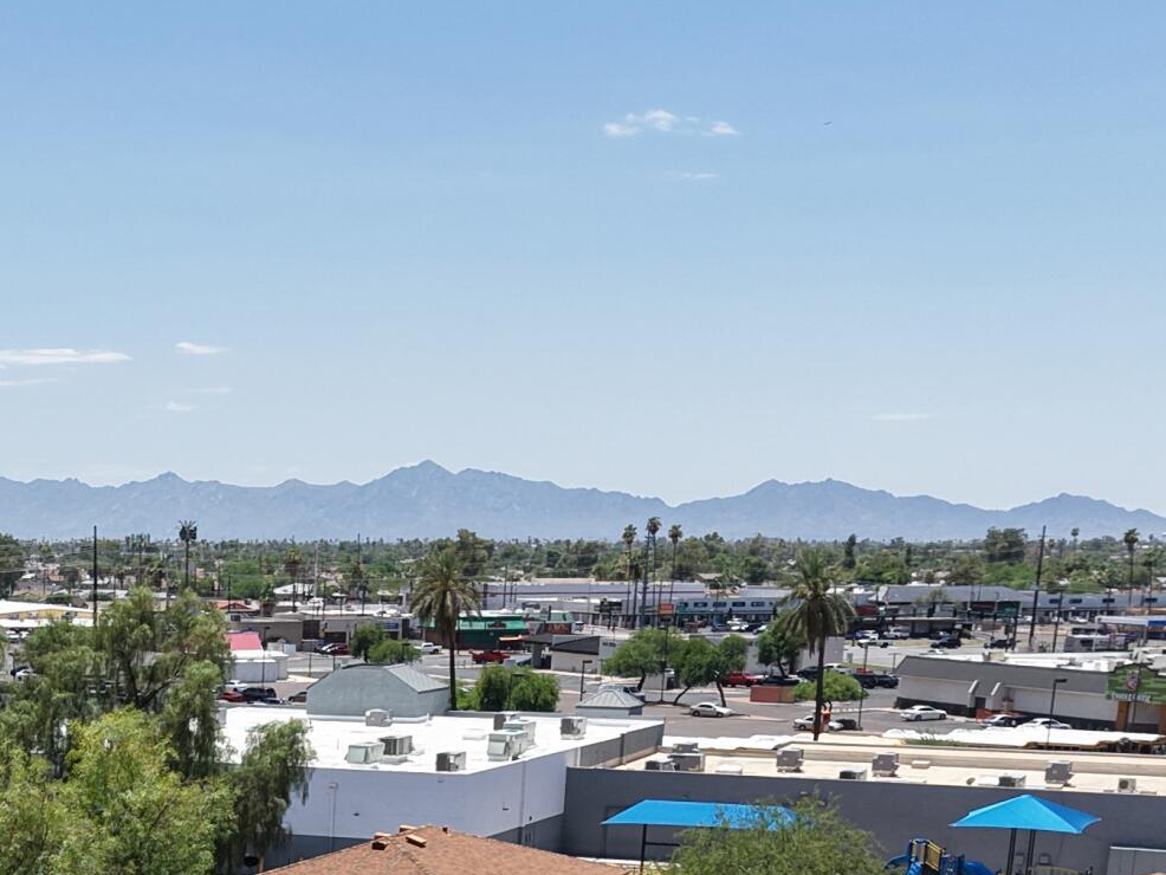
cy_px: 1281
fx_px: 2460
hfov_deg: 25.7
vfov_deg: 18.1
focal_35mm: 73
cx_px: 72
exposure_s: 1/4000
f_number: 1.8
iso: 140
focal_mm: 8.67
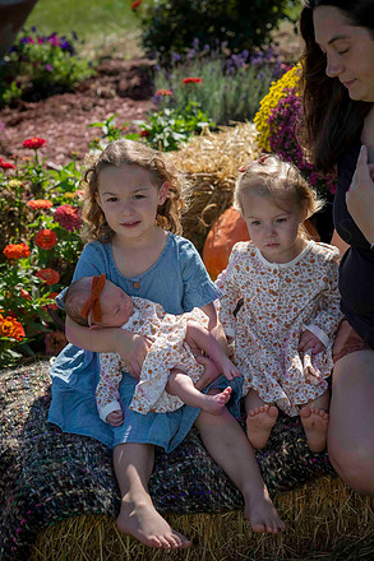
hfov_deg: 15.7
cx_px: 184
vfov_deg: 23.4
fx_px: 1357
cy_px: 275
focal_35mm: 87
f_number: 5.6
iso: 400
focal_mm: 85
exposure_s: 1/1250
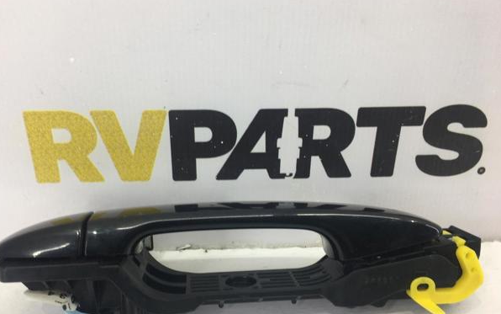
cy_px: 180
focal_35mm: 33
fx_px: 451
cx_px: 236
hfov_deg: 58.1
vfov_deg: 38.3
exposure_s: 1/50
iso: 32
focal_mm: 4.15
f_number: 2.2
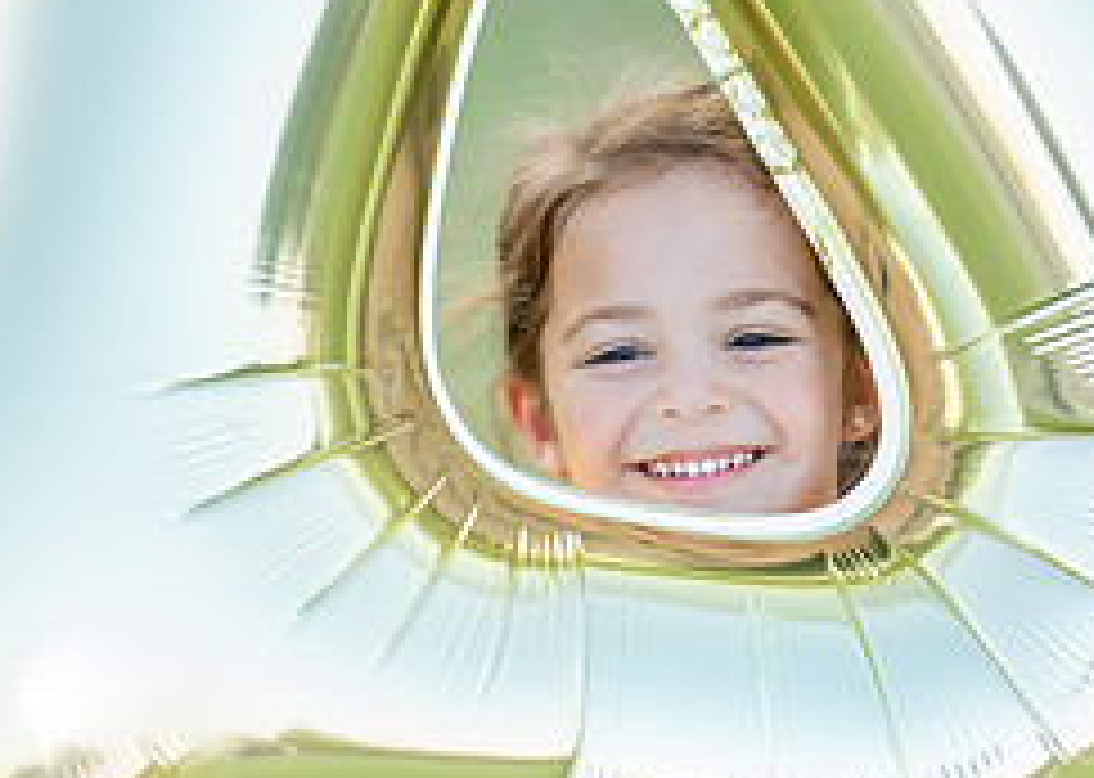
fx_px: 4190
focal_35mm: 135
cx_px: 580
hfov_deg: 14.9
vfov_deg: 10.6
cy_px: 428
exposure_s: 1/640
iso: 200
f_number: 1.2
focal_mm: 50
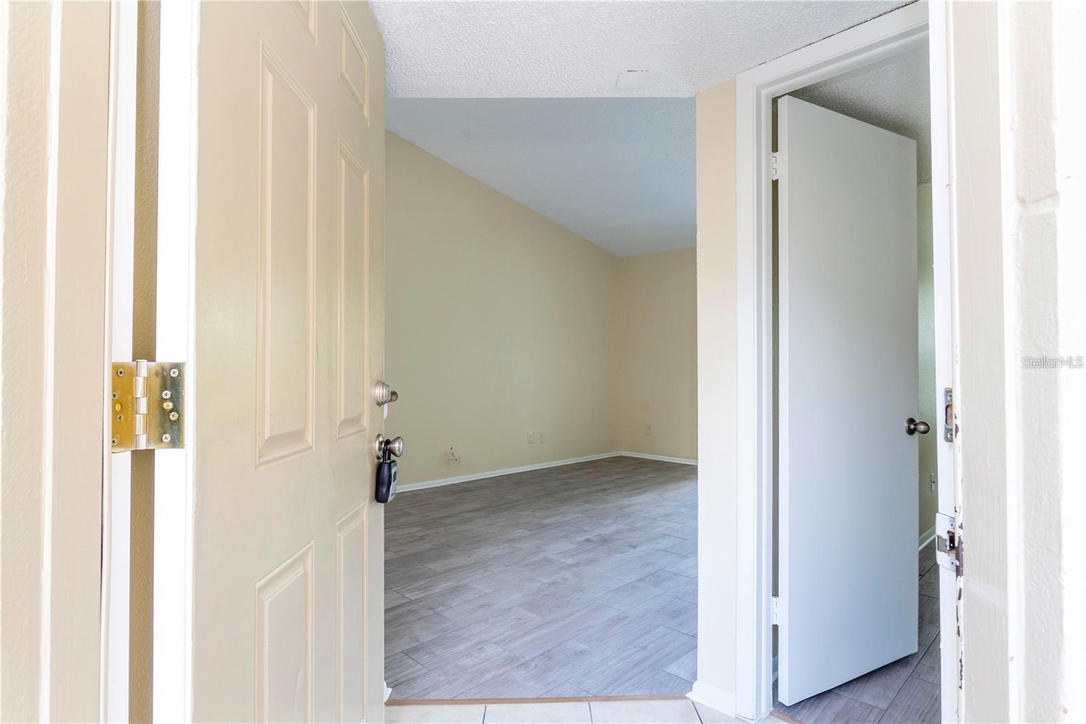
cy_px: 362
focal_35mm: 20
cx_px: 543
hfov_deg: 84.0
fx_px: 603
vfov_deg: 61.9
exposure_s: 1/10
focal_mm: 20
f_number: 10
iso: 400
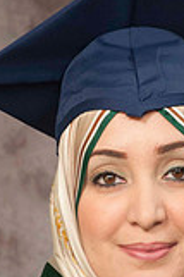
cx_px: 150
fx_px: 2574
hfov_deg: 4.1
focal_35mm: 335
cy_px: 255
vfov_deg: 6.1
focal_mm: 80
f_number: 5.6
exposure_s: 1/100
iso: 200
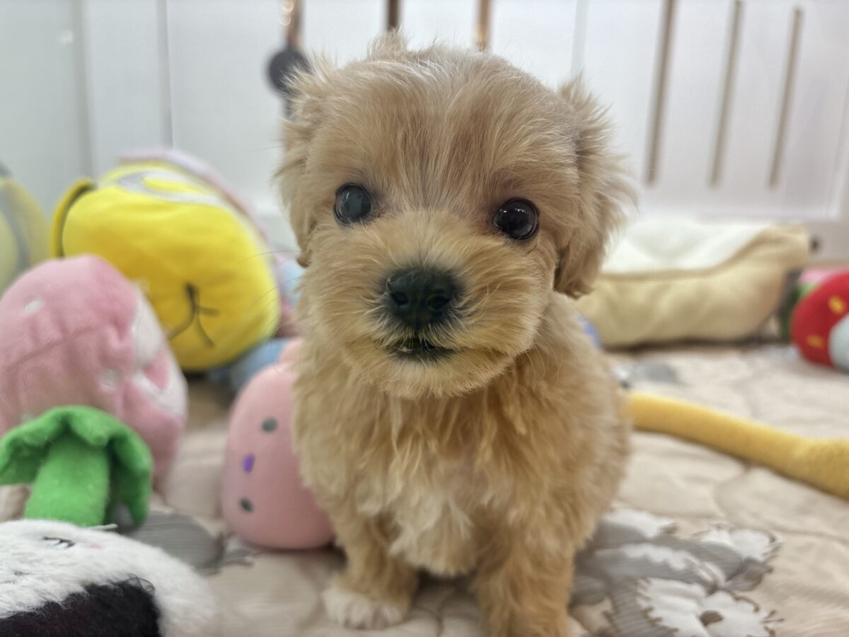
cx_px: 424
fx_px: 638
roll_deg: -3.6
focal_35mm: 26
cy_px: 318
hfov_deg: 67.3
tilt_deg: -14.9
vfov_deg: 53.1
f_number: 1.6
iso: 64
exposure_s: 1/100
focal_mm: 5.96
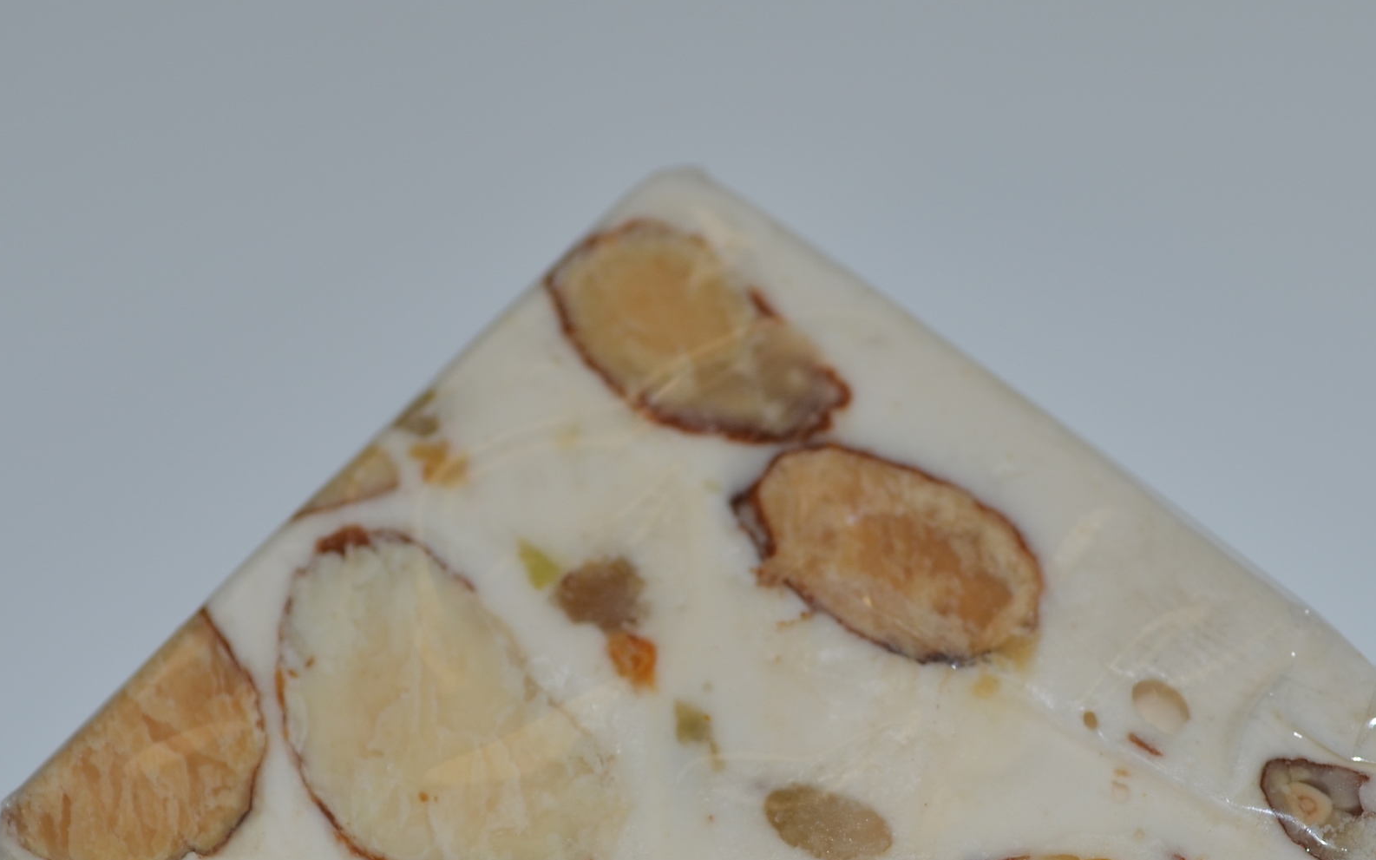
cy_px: 755
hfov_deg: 17.2
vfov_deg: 10.8
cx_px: 734
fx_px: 4543
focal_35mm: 121
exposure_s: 1/60
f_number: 5
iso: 100
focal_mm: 35
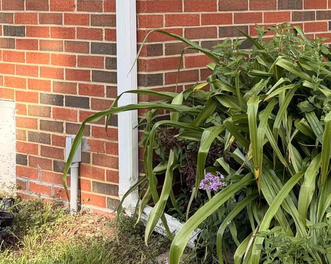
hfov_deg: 20.8
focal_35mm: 81
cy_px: 14
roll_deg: -0.5
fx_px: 793
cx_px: 466
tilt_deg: -2.2
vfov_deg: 18.5
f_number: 1.78
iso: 100
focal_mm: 6.76
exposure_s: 1/1122
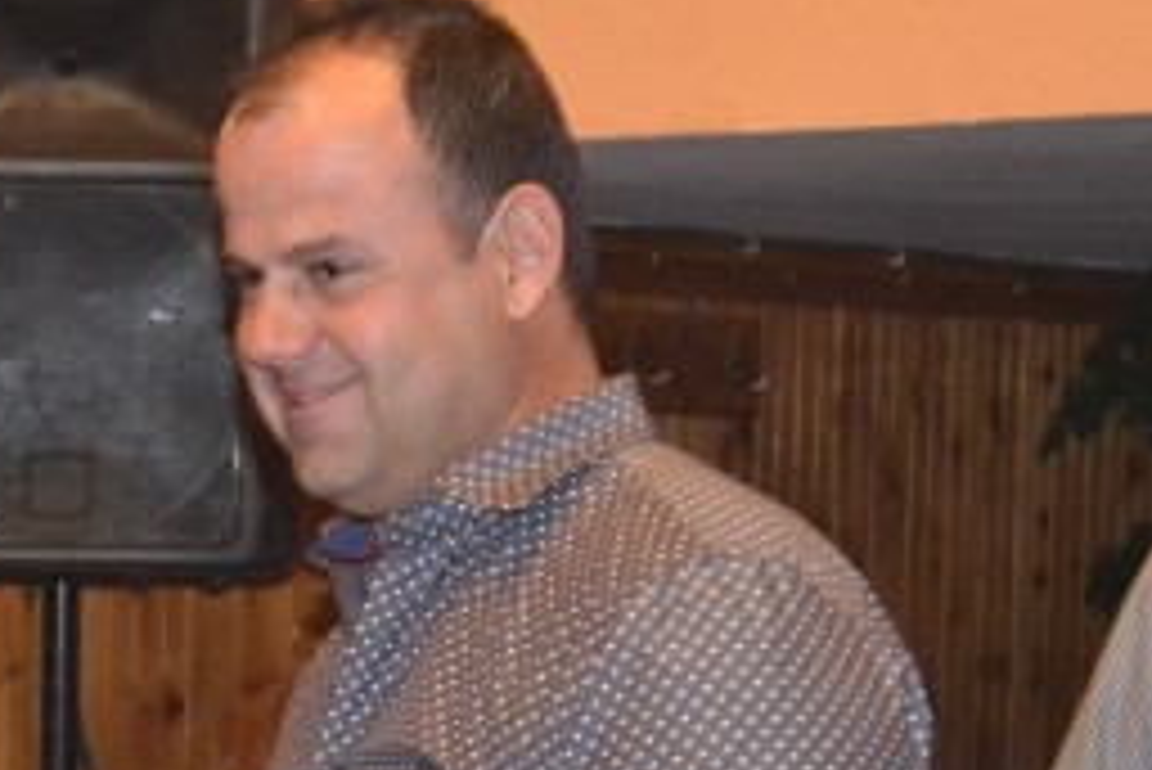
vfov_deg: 10.1
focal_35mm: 135
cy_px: 738
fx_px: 4331
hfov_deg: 14.9
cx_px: -22
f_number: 5
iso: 3200
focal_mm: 35
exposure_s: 1/60
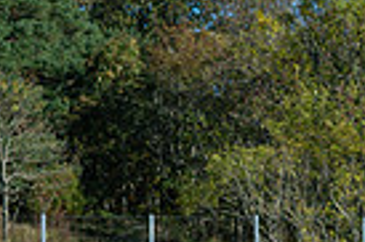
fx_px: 2998
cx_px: -144
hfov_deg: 6.9
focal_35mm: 296
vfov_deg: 4.6
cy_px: 457
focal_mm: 70
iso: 160
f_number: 4
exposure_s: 1/1000
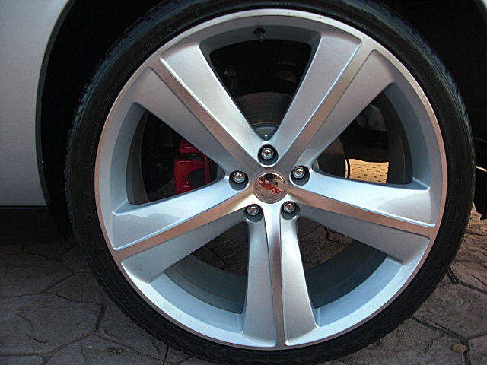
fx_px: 506
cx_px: 244
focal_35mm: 36
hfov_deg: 51.4
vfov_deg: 39.7
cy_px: 182
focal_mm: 6.3
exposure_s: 1/80
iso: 50
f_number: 2.8
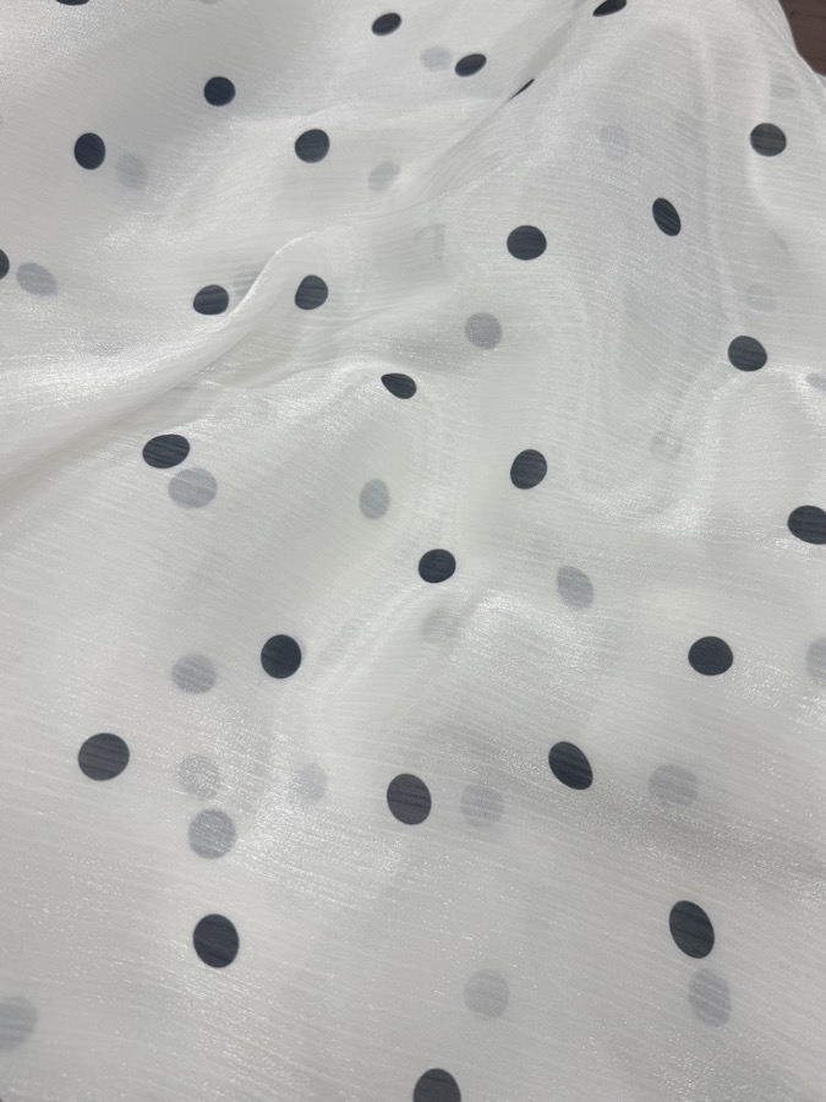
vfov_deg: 71.6
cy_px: 551
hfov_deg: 56.8
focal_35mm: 24
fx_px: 764
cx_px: 413
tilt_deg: -64.3
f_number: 1.78
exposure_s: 1/358
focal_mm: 6.76
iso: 80
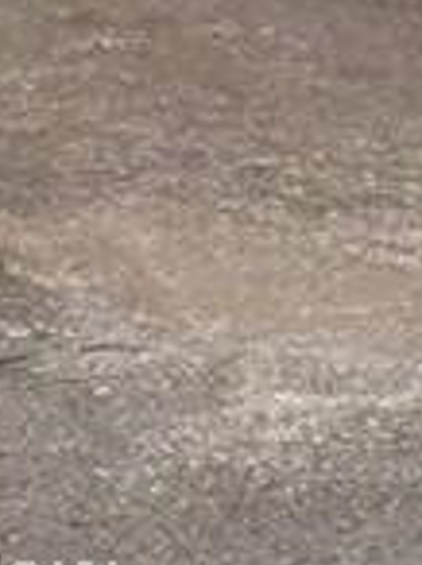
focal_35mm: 197
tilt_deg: +9.9
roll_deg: +1.8
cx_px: 1700
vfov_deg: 9.0
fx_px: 3212
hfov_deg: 6.2
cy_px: -844
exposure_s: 1/1140
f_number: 1.8
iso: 20
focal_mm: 3.99
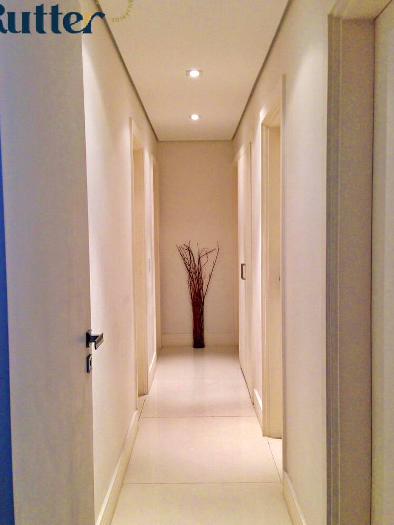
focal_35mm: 36
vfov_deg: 51.3
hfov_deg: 39.7
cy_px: 262
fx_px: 546
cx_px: 192
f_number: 2.4
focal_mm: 4.12
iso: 64
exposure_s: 1/20
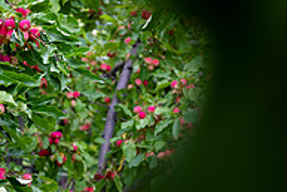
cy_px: 32
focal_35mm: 210
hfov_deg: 9.7
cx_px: 12
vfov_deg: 6.5
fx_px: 1675
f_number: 4
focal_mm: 70
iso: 100
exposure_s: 1/200
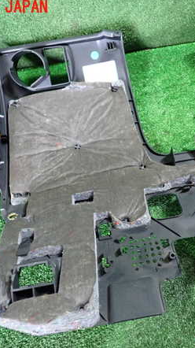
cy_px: 175
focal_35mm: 37
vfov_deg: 54.0
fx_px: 341
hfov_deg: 31.5
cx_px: 141
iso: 400
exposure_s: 1/30
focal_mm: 4.5
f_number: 2
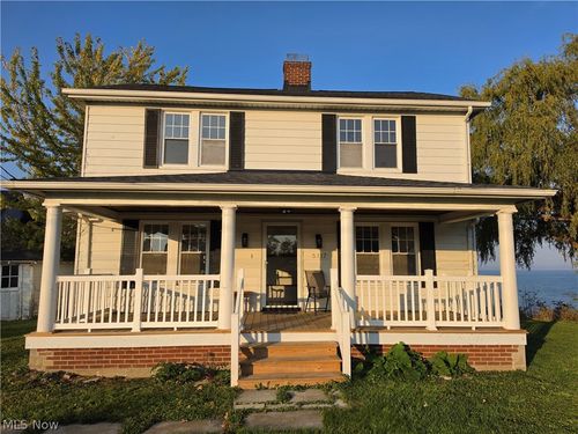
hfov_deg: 73.9
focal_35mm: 23
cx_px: 289
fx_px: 384
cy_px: 217
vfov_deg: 58.9
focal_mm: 6.5
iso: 64
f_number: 1.4
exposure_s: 1/6352
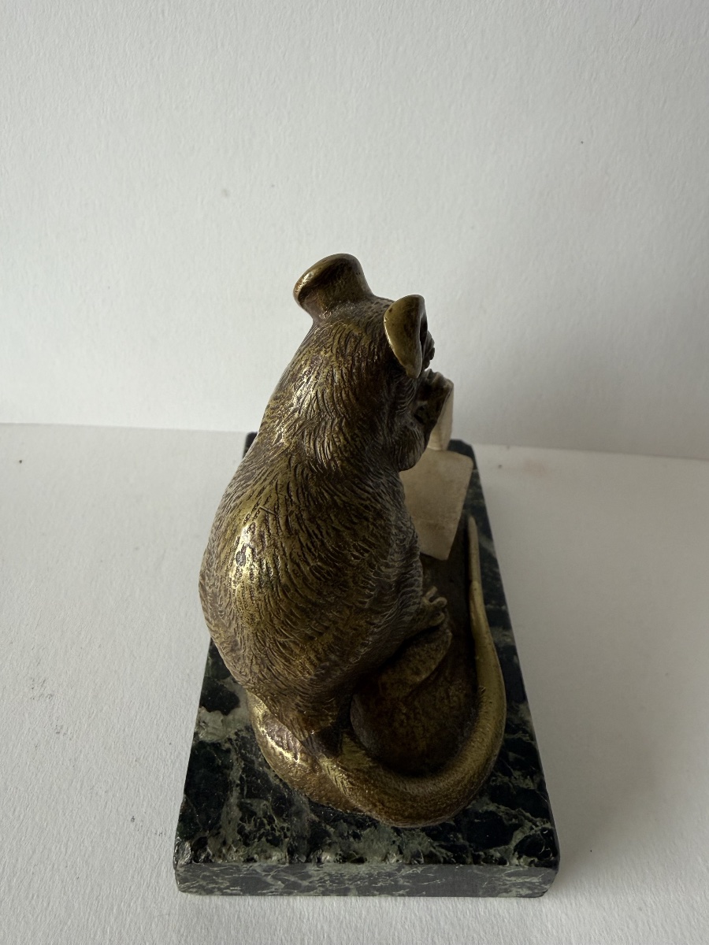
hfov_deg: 56.8
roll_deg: -4.6
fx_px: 655
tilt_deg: -35.1
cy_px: 472
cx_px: 354
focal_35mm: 24
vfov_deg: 71.6
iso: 125
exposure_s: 1/99
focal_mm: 2.22
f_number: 2.2
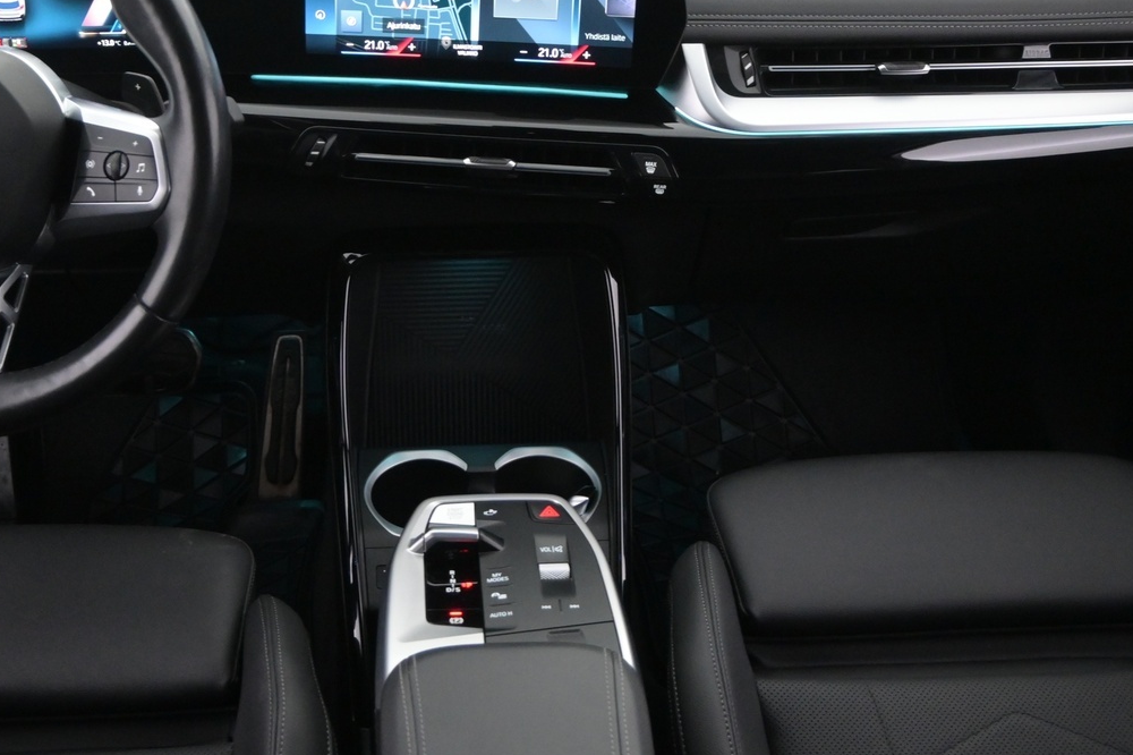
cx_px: 470
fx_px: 1491
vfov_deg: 28.4
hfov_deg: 41.5
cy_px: 366
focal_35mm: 47
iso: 2500
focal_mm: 19.5
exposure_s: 1/40
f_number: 3.8
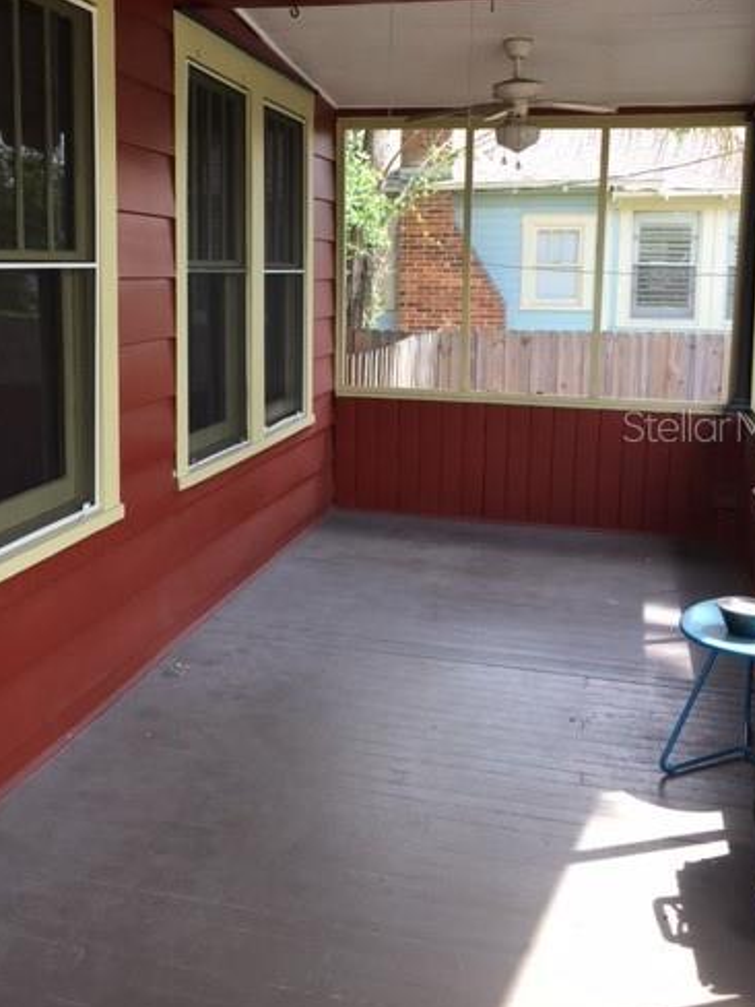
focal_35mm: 38
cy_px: 425
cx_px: 322
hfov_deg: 37.6
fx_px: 1105
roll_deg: -1.1
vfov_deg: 48.8
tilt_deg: -5.7
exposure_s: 1/120
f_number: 2.2
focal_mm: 4.15
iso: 40
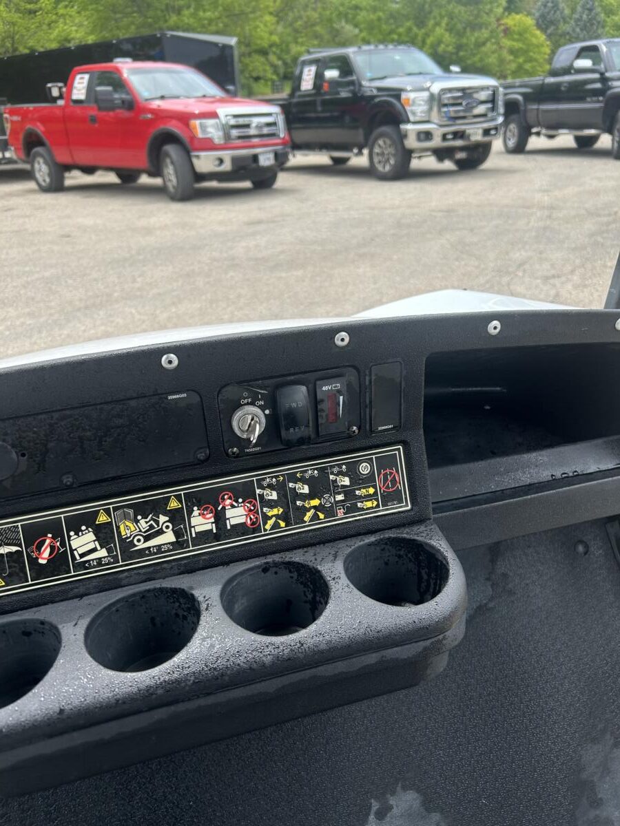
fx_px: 621
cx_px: 310
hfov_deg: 53.1
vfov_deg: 67.3
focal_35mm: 26
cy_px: 413
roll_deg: +2.7
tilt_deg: -25.4
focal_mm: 5.7
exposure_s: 1/1468
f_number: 1.5
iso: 50
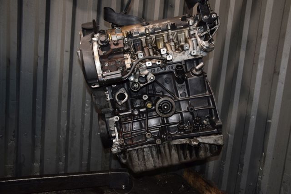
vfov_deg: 39.9
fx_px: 267
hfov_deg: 57.2
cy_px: 97
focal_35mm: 33
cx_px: 146
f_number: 5
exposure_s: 1/60
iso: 800
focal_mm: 22
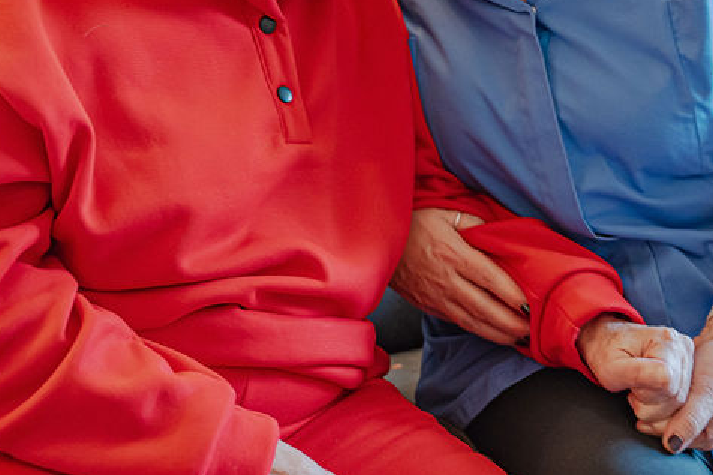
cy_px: -13
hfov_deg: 25.7
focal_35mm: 79
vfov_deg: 16.8
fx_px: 1564
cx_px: 409
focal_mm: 36.7
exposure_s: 1/50
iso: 1000
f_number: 2.8
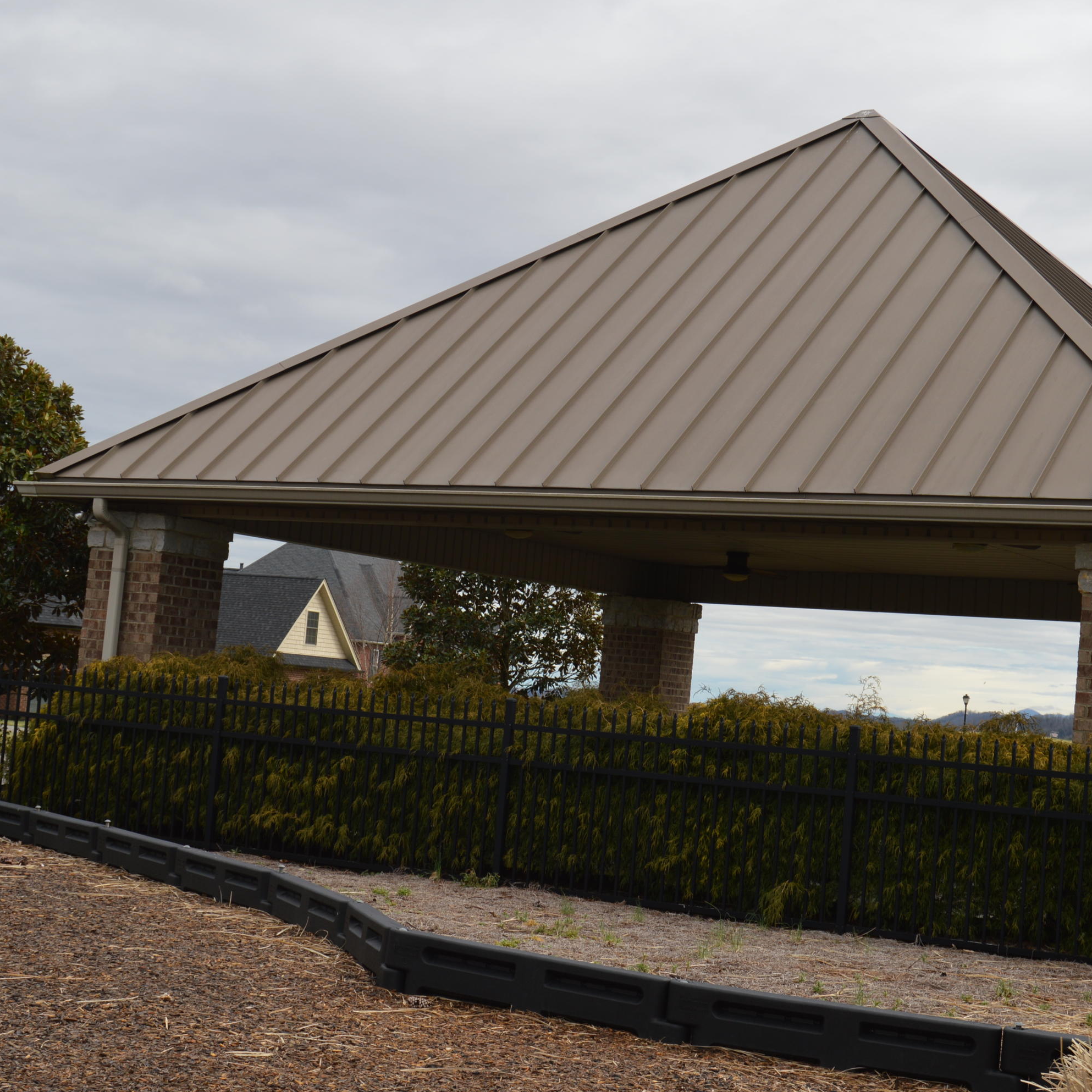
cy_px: 547
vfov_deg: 28.8
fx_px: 2129
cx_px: 603
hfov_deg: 28.8
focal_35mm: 60
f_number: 8
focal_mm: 31
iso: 100
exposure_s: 1/200
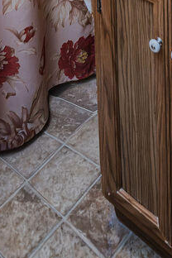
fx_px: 494
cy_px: -253
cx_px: 96
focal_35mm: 69
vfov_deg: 18.8
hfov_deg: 19.7
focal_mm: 14
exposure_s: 1/200
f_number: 4
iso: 1600
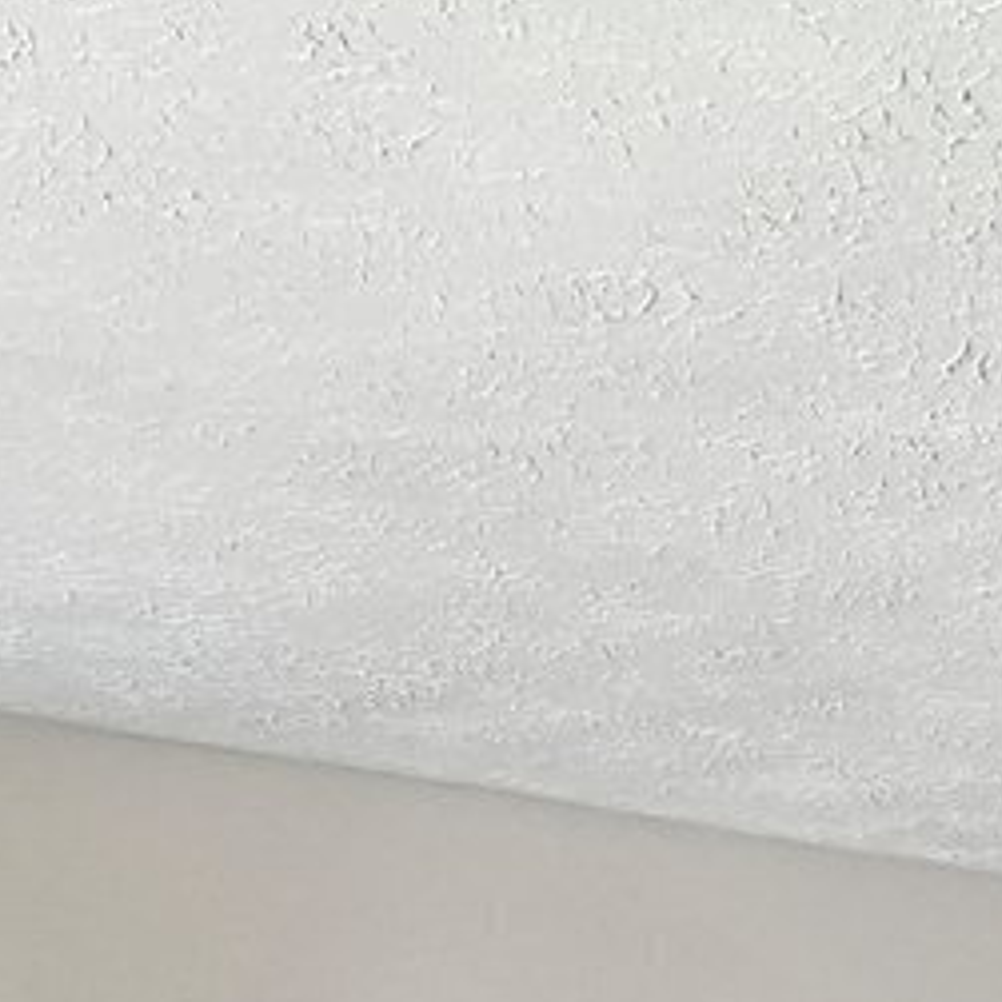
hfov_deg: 15.0
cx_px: 1309
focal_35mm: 111
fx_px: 3635
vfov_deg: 14.2
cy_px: 1679
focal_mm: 16
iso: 2500
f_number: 8
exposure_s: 1/30
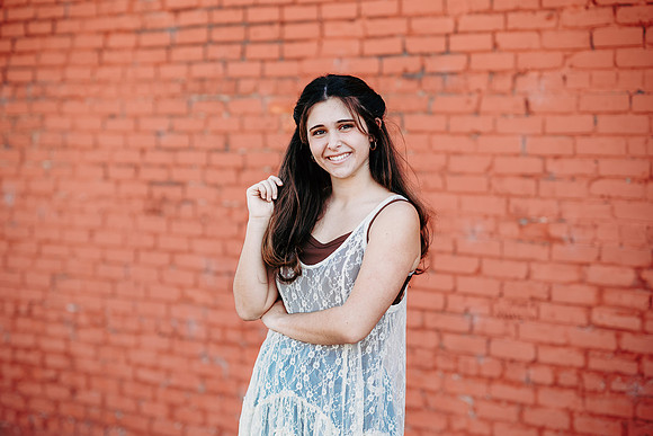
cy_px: 218
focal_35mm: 85
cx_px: 326
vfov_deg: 16.1
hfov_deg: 23.9
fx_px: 1542
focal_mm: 85
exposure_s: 1/400
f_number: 2.2
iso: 100
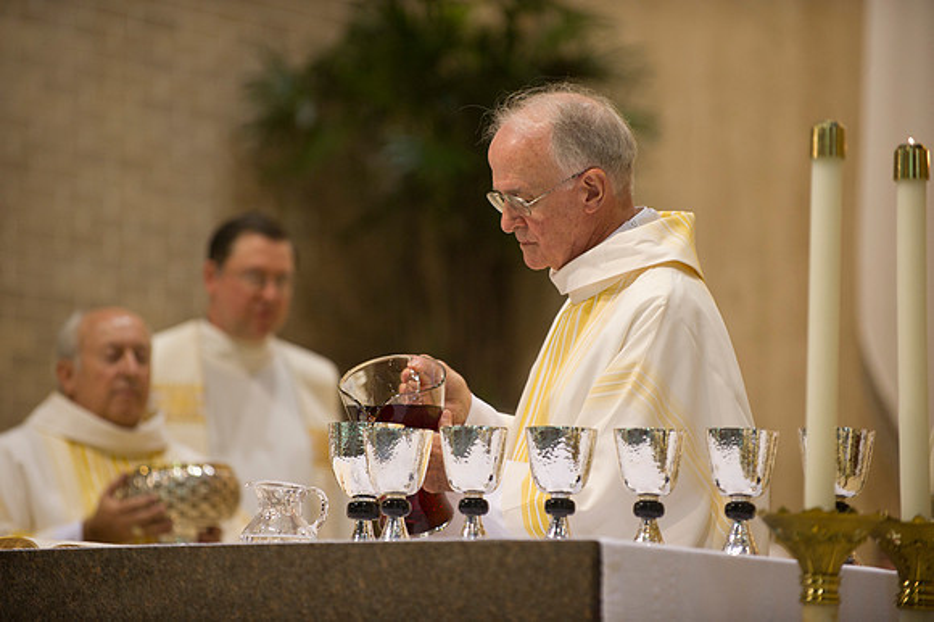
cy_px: 311
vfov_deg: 6.9
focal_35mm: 200
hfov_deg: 10.3
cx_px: 467
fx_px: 5186
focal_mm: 200
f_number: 2.8
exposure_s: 1/125
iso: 2000
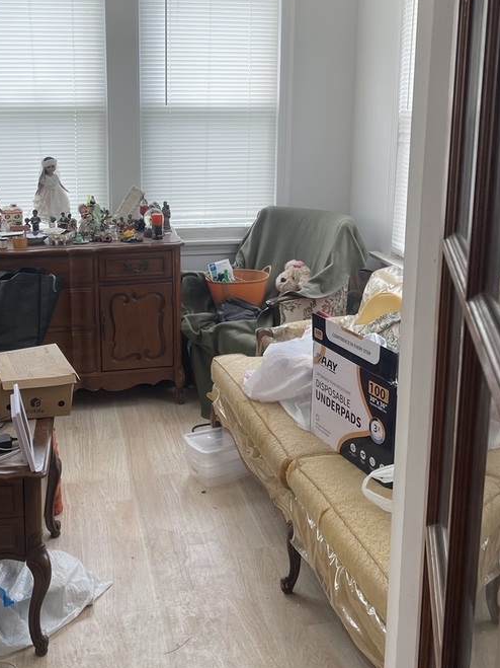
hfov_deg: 35.0
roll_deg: +0.3
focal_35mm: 41
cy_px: 239
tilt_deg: -11.6
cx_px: 201
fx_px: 790
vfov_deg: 45.3
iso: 40
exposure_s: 1/120
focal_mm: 5.1
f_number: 1.6
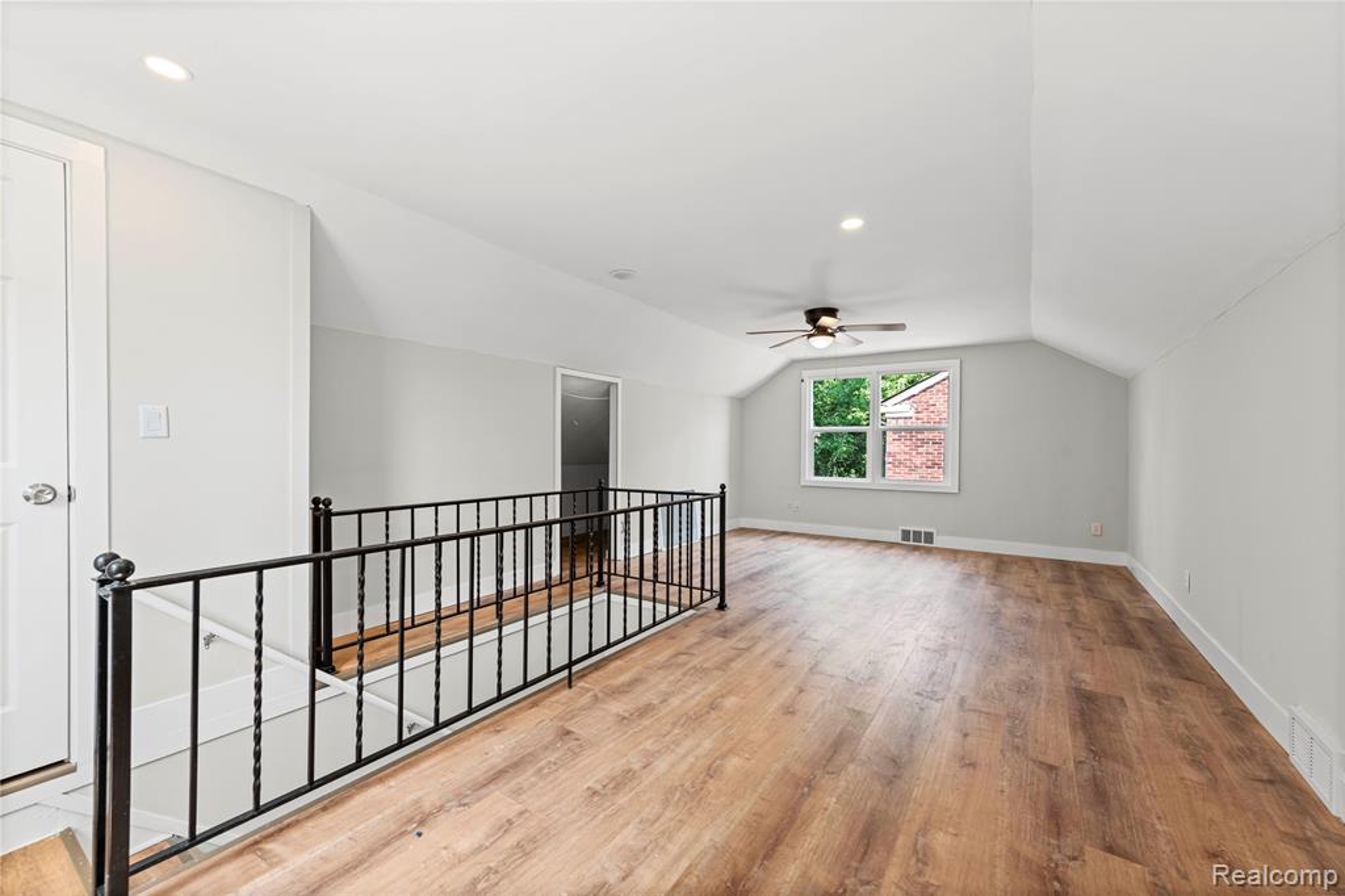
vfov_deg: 81.2
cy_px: 448
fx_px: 523
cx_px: 672
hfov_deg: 104.3
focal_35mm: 14
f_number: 10
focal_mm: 14
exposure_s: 1/8
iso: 400
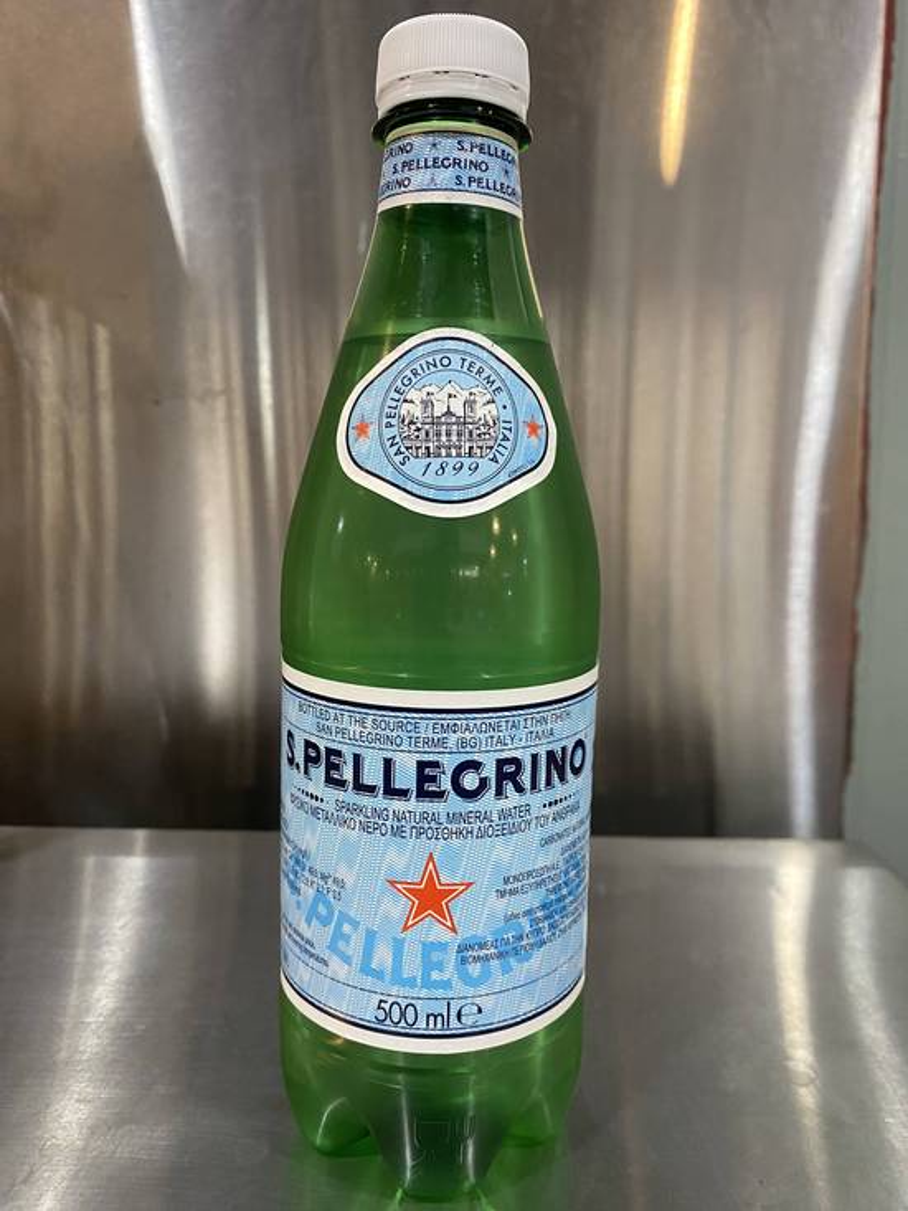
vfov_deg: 67.3
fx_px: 909
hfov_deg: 53.1
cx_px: 454
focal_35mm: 26
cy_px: 606
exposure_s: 1/50
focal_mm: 4.25
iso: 400
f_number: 1.8
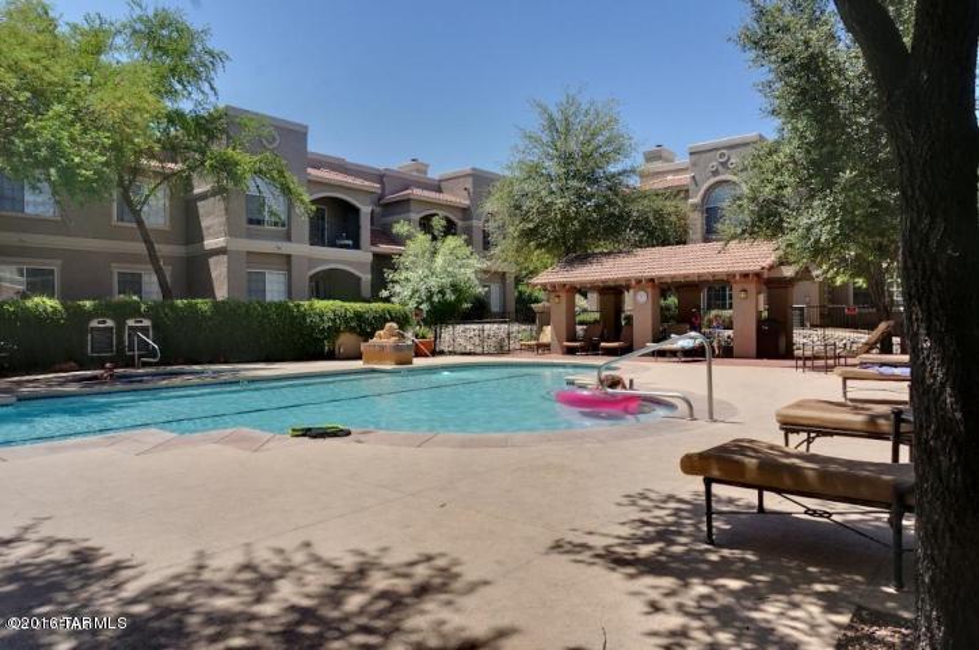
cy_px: 325
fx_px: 652
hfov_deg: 73.8
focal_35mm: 24
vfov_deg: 53.0
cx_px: 490
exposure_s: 1/160
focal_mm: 16
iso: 200
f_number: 16
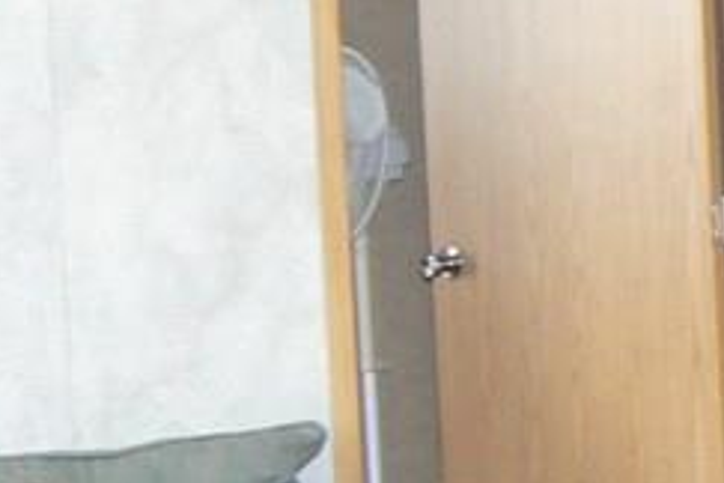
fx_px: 3177
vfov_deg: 8.7
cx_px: 1120
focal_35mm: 158
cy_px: 63
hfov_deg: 12.3
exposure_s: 1/30
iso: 250
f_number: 2.8
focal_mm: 6
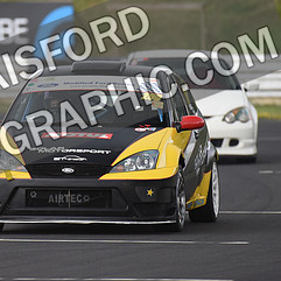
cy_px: 86
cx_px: 59
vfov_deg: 2.1
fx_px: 7503
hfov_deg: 2.1
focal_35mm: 817
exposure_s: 1/1000
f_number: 4
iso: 2000
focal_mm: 400
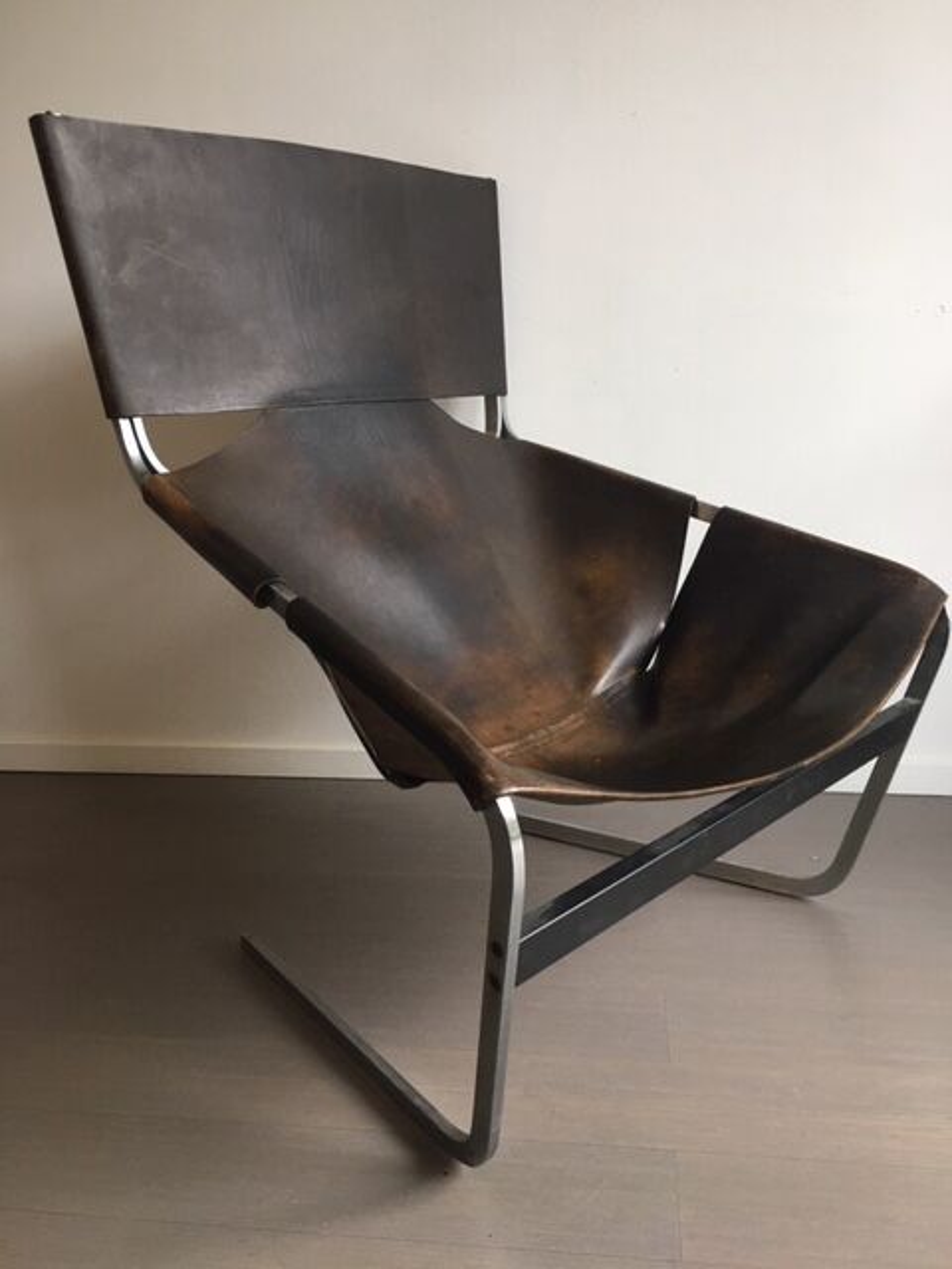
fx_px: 1063
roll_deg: +1.0
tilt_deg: -15.6
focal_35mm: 29
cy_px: 634
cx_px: 476
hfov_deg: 48.2
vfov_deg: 61.7
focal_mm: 4.15
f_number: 2.2
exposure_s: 1/33
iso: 125
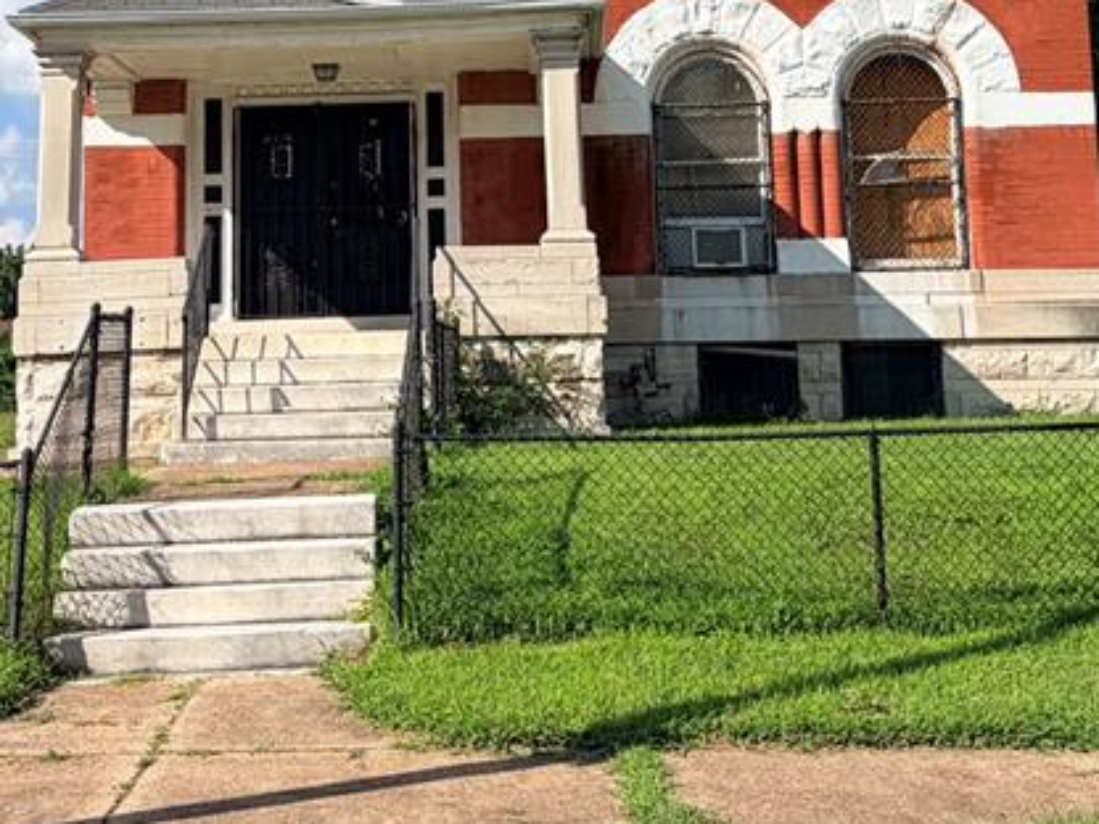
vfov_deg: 22.0
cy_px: -11
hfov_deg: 30.3
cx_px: 507
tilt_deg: +10.4
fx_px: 2032
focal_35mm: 64
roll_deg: +1.5
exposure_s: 1/4329
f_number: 1.6
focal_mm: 5.96
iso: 50
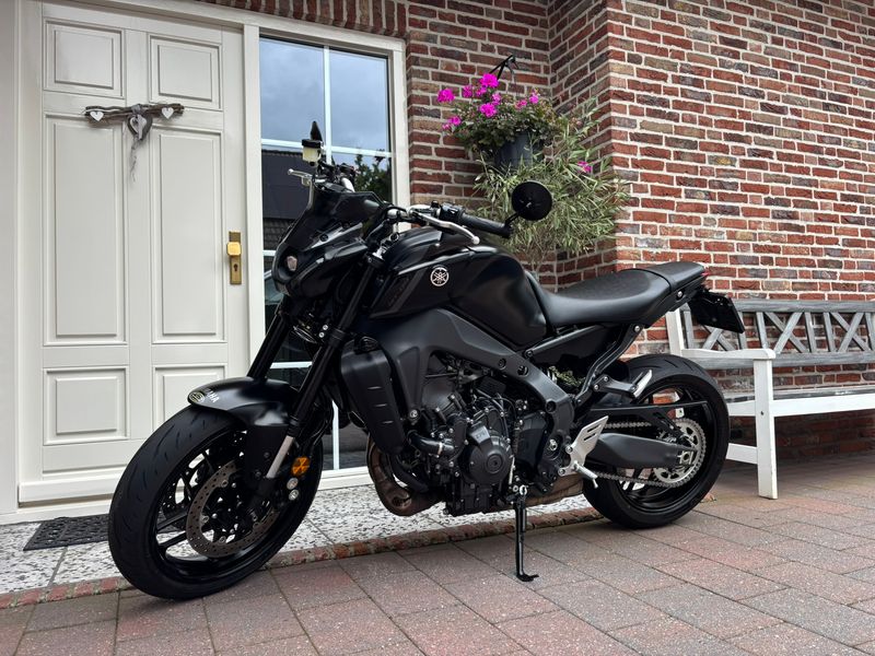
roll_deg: +1.7
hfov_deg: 67.3
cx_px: 438
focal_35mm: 26
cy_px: 328
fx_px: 657
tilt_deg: +2.2
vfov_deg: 53.1
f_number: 1.6
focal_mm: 5.96
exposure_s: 1/155
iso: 40
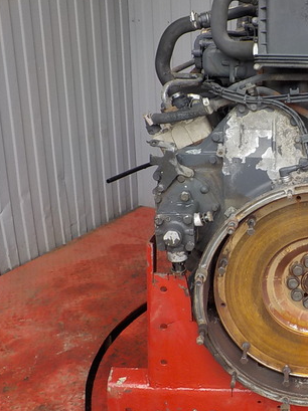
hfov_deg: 29.2
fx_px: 558
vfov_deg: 40.4
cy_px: 179
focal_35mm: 47
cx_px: 293
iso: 125
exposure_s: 1/50
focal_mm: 4.1
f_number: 3.3
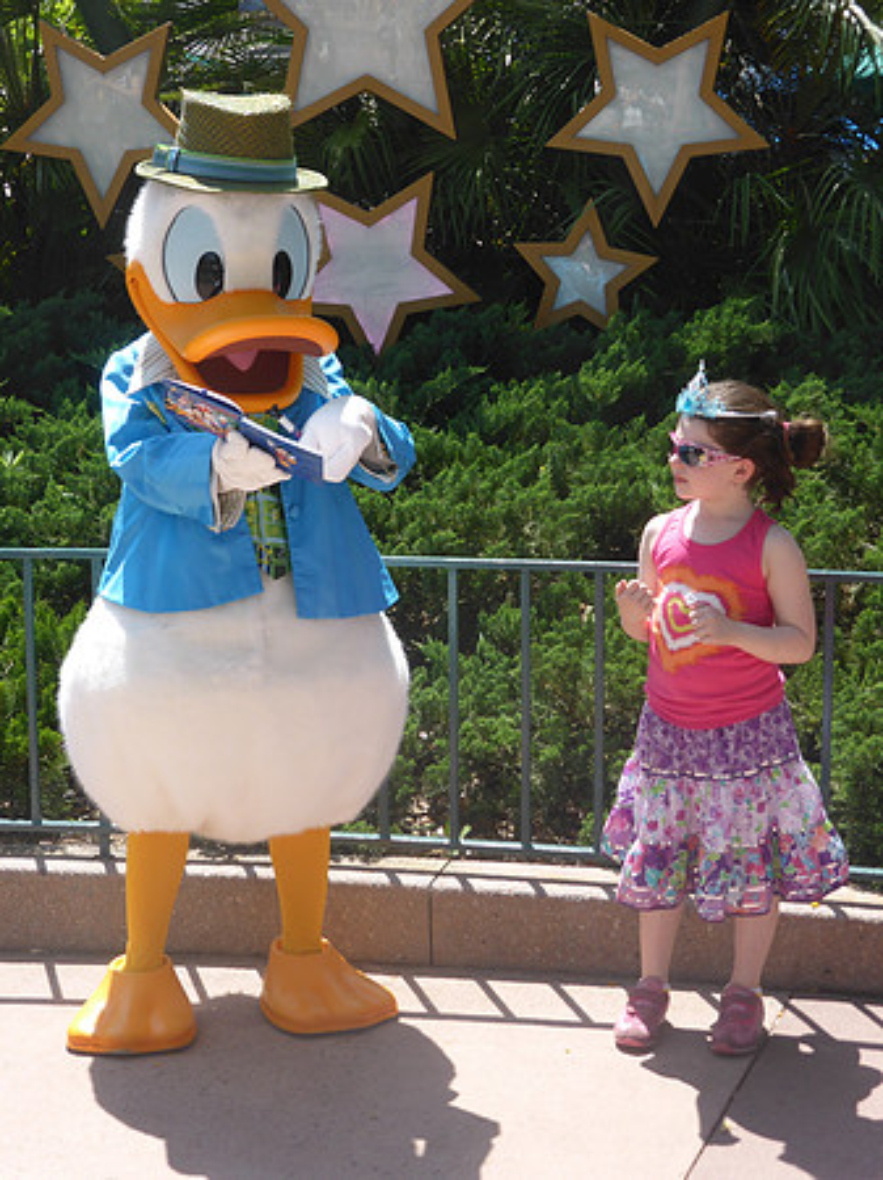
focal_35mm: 65
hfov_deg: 22.6
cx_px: 442
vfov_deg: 29.8
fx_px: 2213
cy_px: 590
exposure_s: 1/320
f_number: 4.8
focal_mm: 11
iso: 100
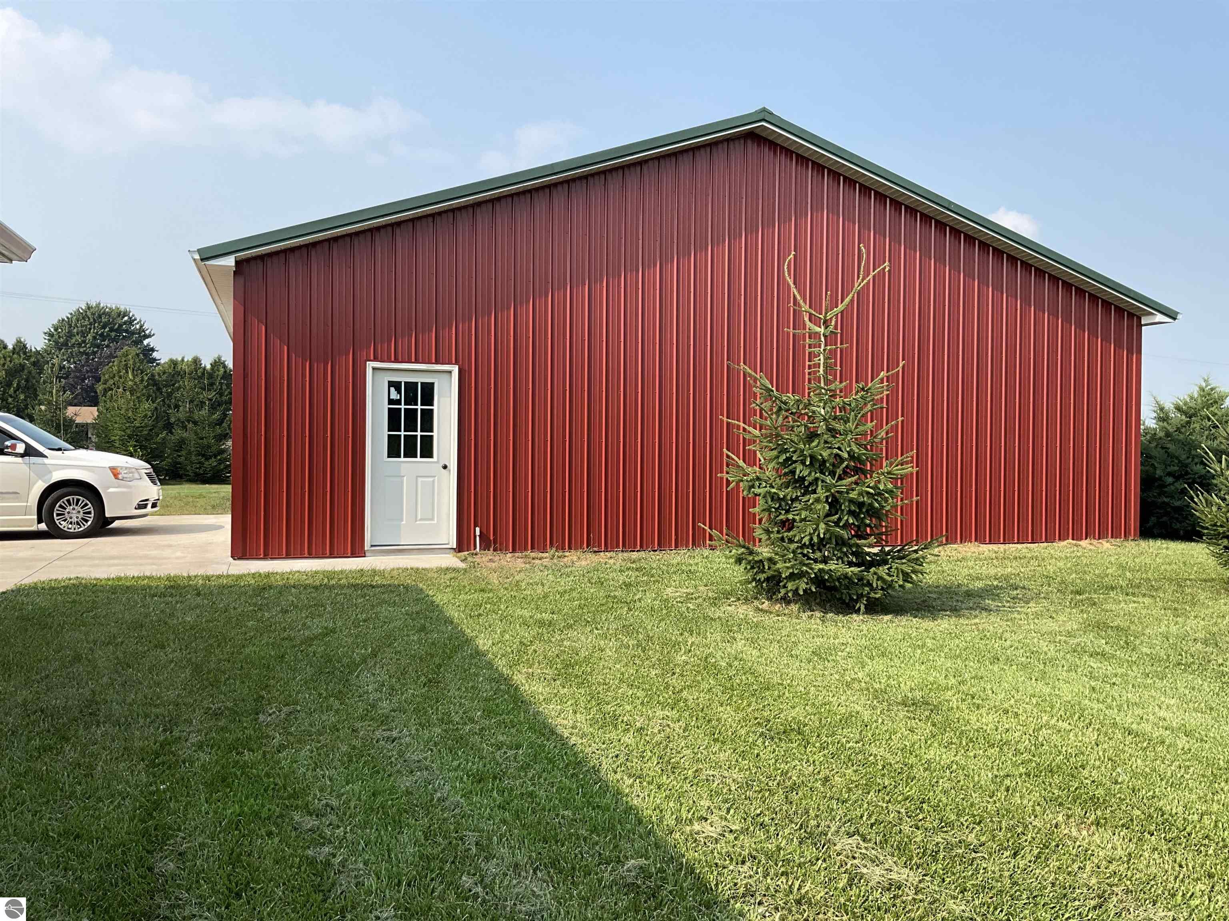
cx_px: 614
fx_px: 1030
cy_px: 460
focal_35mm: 29
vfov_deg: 48.2
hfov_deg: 61.7
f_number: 1.8
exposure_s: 1/1121
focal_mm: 3
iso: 25
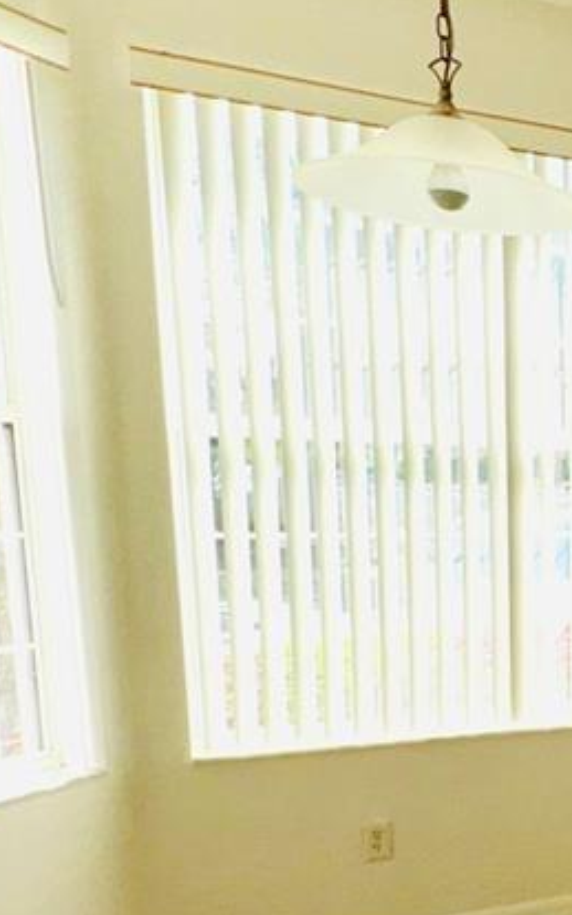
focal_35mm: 43
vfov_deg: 45.2
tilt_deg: -9.9
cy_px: 637
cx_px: 859
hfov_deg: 23.7
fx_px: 1072
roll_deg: -0.1
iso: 32
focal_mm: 2.22
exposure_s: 1/1395
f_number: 2.2
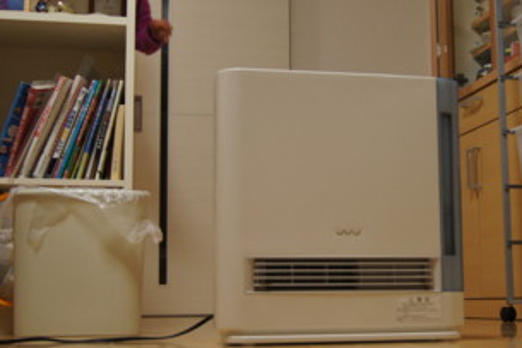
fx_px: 898
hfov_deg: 32.3
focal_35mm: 62
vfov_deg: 21.9
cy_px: 186
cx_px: 325
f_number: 4.5
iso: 400
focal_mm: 28
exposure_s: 1/20
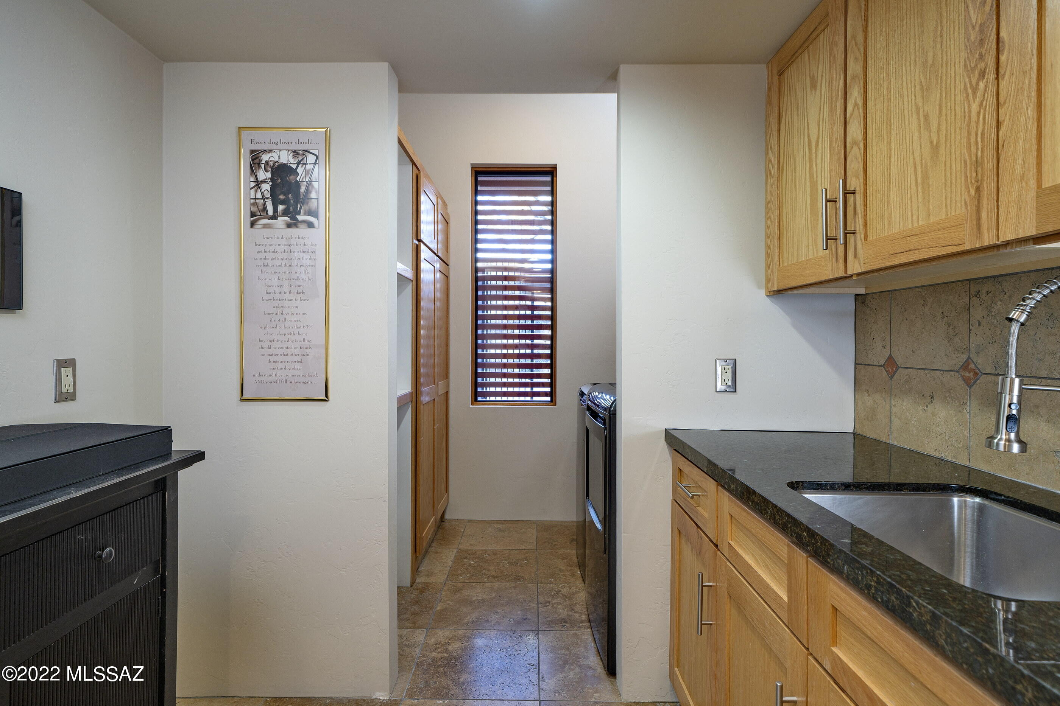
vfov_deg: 67.4
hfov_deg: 90.0
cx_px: 530
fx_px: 530
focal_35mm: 18
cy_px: 353
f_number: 8
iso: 200
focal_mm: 18
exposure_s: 1/3
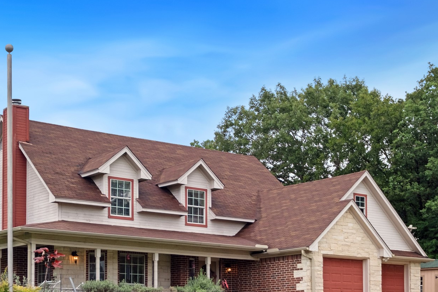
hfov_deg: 31.9
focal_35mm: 63
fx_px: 766
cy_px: 248
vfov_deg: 21.2
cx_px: 200
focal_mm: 24
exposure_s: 1/125
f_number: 6.4
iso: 160
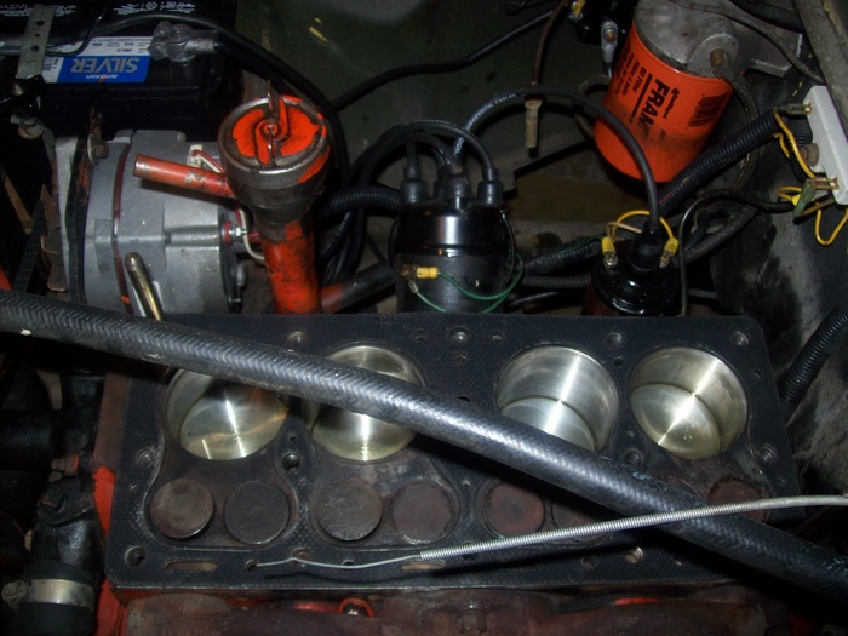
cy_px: 318
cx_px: 424
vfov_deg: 39.7
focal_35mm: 36
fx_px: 882
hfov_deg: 51.4
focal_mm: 6
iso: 80
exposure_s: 1/64
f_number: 2.7
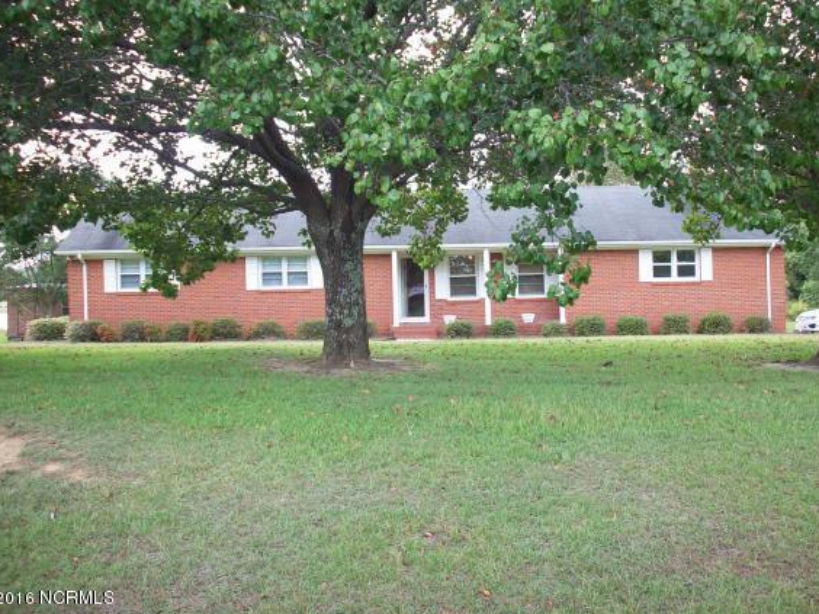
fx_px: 994
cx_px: 437
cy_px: 279
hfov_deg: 44.8
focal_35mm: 42
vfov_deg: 34.3
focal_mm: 6.2
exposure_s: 1/151
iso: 80
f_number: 2.8
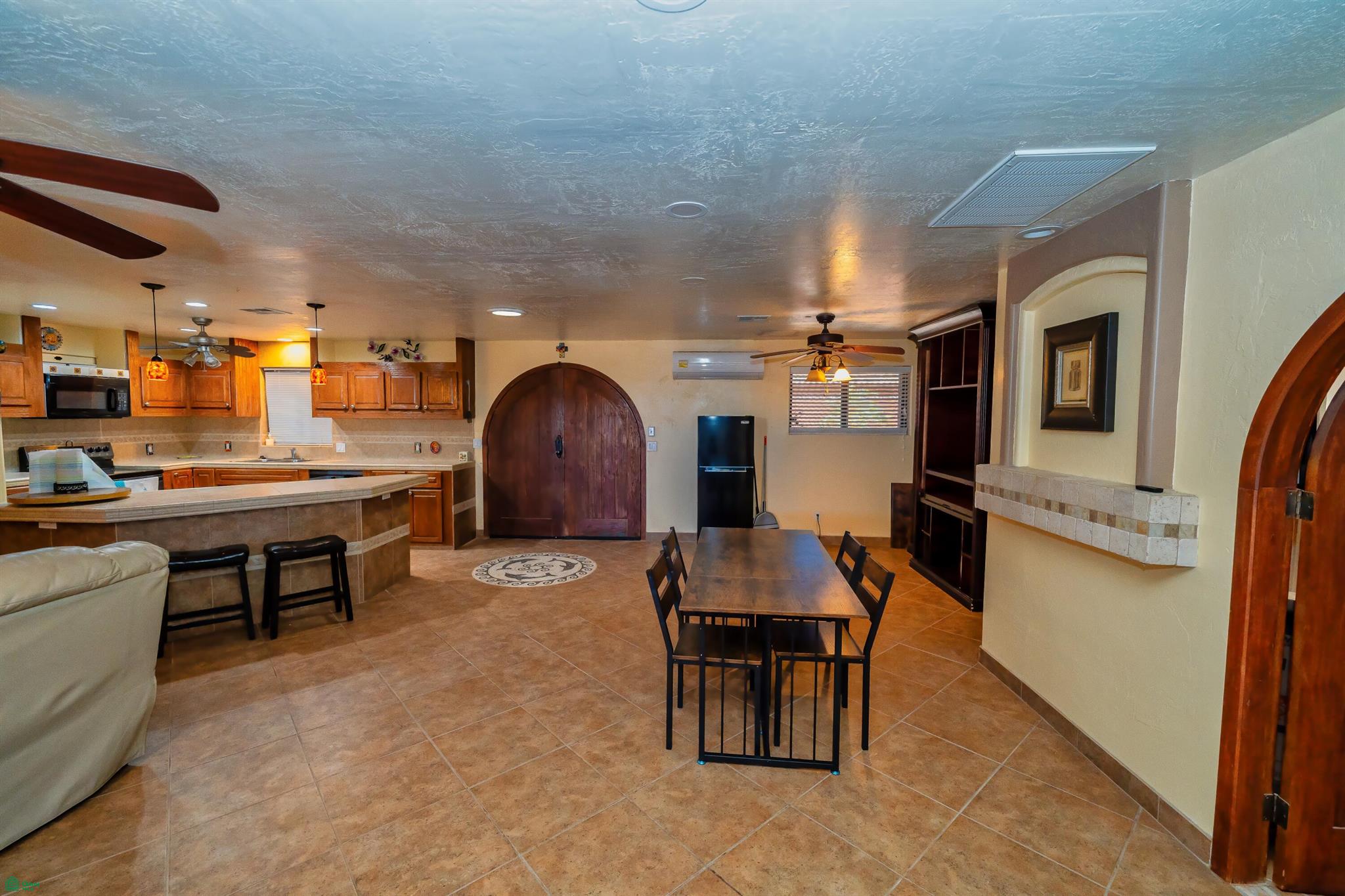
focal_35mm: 14
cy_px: 448
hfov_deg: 104.3
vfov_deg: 81.2
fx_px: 523
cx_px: 672
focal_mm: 14
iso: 1000
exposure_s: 1/60
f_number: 4
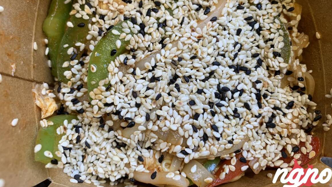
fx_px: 255
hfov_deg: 66.1
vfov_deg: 39.9
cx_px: 166
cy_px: 68
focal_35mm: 29
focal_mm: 4.25
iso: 80
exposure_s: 1/100
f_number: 1.8
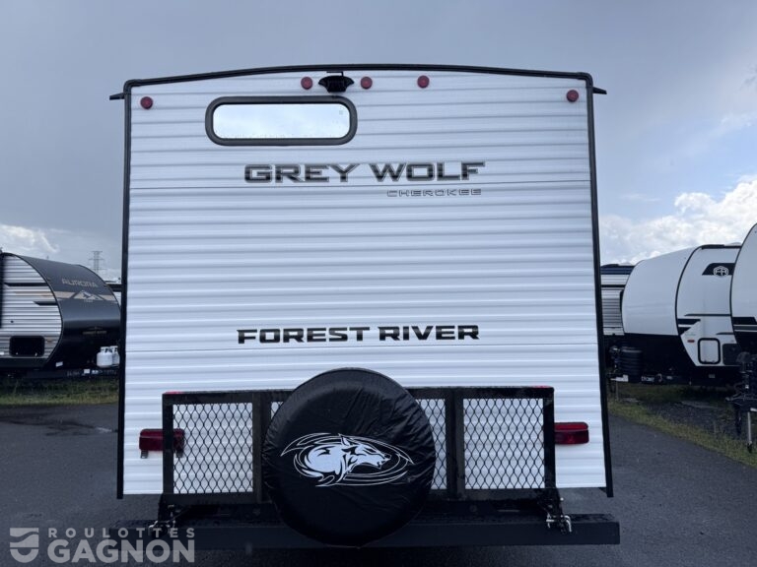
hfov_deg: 71.6
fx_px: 525
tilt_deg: +2.9
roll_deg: +1.0
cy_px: 284
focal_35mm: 24
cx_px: 378
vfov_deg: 56.8
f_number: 1.78
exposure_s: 1/1425
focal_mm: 6.76
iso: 80
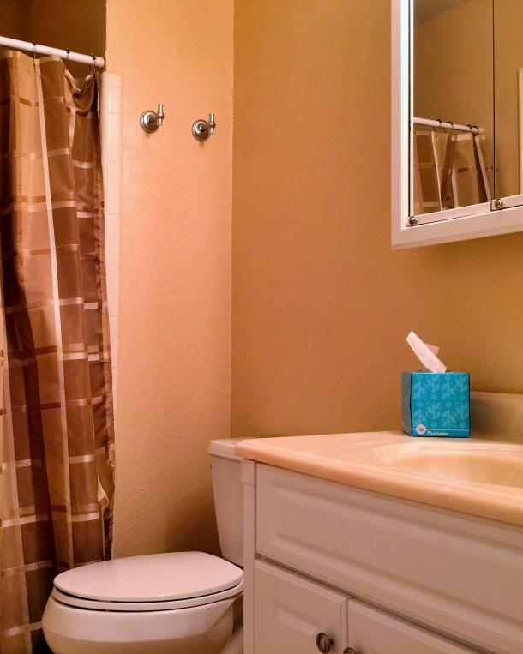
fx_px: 736
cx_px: 164
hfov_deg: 38.6
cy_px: 328
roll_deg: -1.6
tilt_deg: +1.1
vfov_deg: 47.9
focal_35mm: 38
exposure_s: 1/15
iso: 64
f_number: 2.2
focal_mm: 4.15
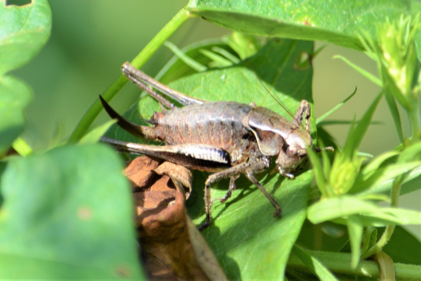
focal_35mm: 450
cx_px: 210
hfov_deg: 4.6
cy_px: 140
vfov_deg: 3.1
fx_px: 5264
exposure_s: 1/125
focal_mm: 300
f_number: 8
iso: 160
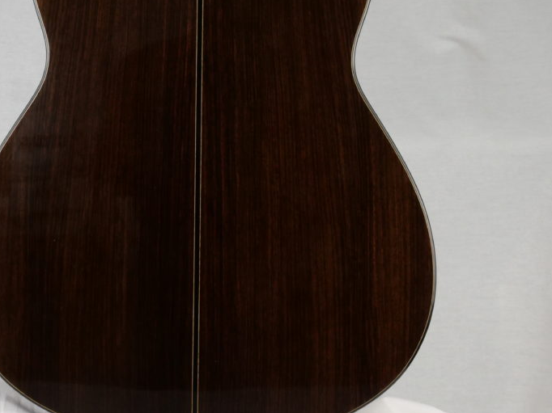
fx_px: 1546
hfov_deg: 20.2
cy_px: 120
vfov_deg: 15.2
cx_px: 193
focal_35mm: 97
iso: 1250
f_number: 11
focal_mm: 31
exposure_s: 1/80
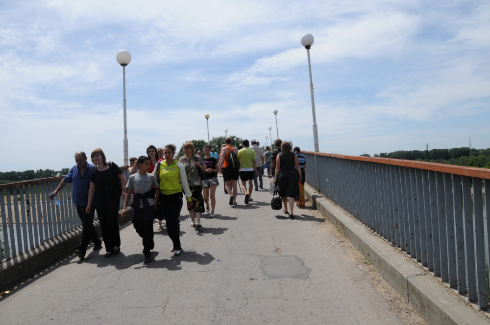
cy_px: 162
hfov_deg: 67.4
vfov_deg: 47.8
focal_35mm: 27
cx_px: 245
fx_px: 367
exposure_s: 1/1250
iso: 320
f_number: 9
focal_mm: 18
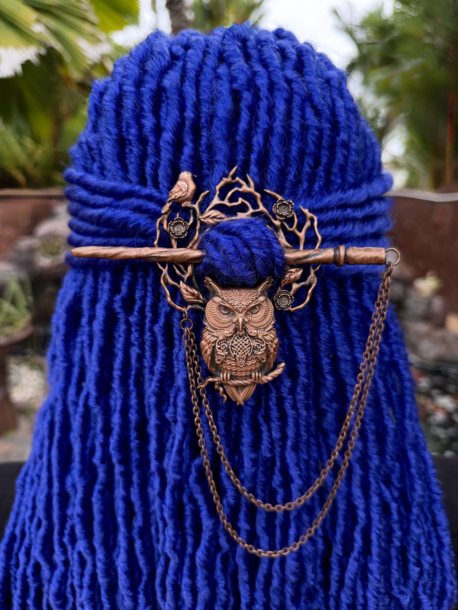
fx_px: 423
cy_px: 305
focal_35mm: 24
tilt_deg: -14.3
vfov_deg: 71.6
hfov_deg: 56.8
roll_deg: +0.1
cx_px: 229
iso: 80
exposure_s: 1/295
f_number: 1.78
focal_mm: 6.76
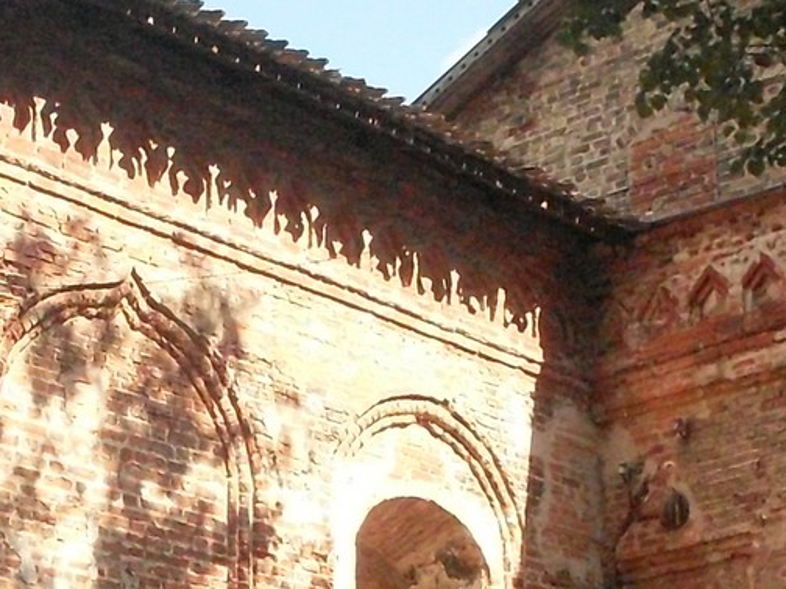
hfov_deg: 18.2
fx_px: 2452
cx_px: 281
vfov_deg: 13.4
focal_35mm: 108
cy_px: 690
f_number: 8.4
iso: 400
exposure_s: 1/250
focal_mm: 6.3
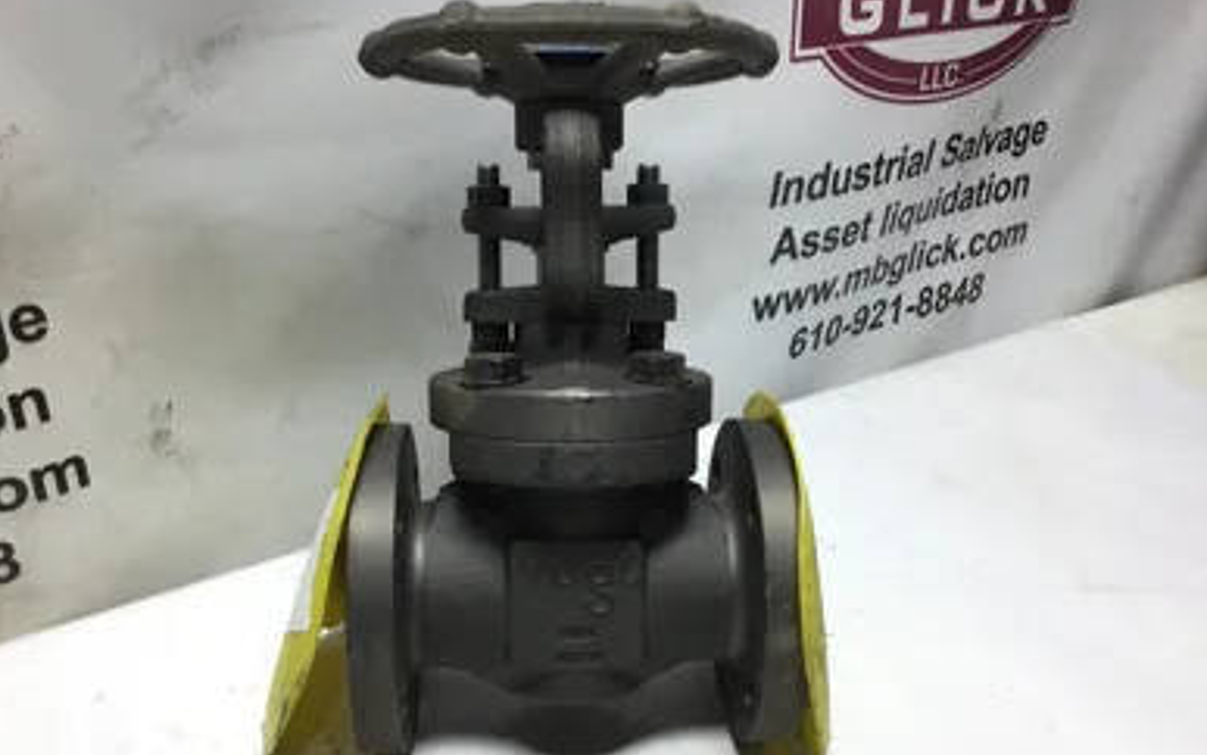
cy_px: 427
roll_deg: -0.5
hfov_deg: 56.7
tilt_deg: -28.2
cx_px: 589
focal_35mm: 34
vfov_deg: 37.2
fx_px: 1119
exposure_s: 1/120
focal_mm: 3.3
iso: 40
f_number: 2.4
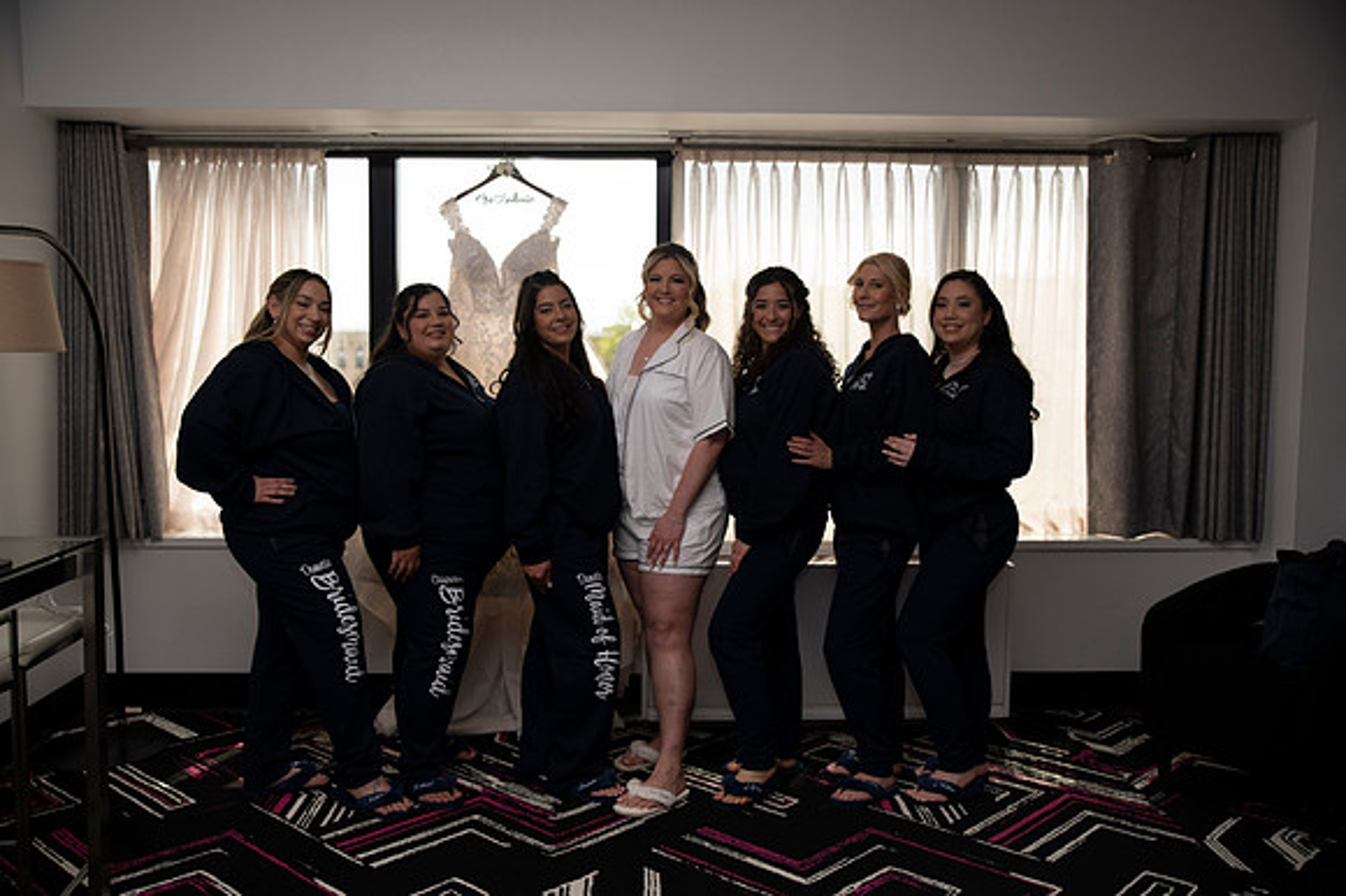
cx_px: 673
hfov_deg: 60.3
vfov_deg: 42.3
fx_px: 1158
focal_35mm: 31
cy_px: 448
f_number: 2.8
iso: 800
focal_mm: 31
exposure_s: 1/2000
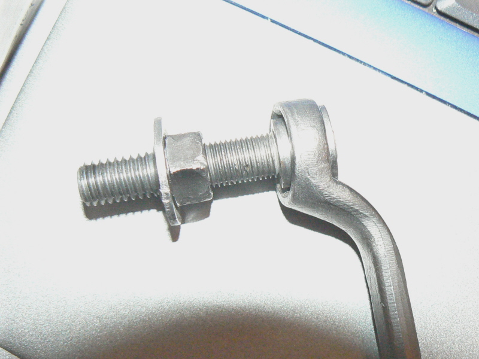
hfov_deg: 51.4
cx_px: 240
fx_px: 498
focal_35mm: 36
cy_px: 180
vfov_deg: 39.7
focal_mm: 6
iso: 400
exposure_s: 1/30
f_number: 2.8
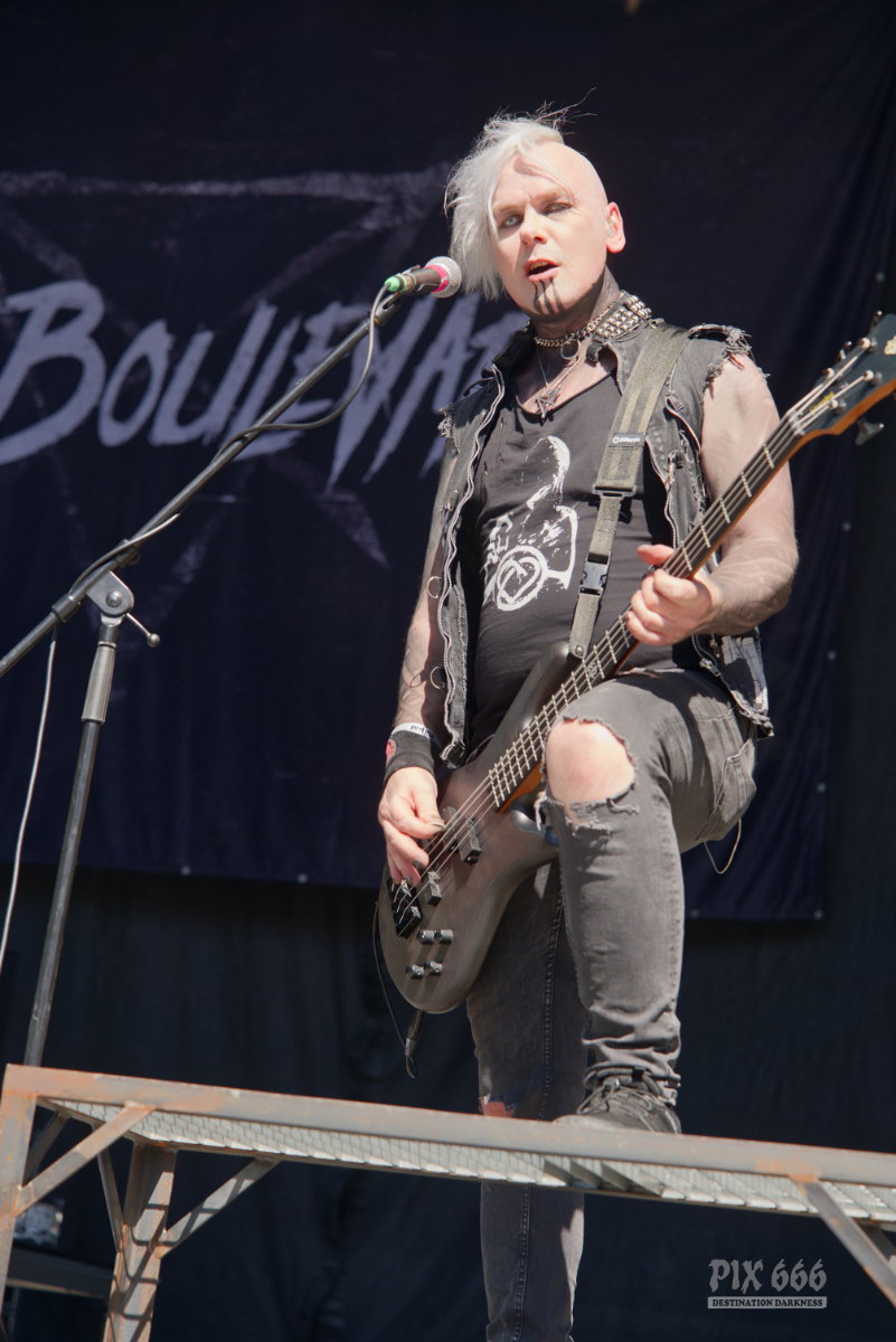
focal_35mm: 75
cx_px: 448
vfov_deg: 27.0
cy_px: 671
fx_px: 2797
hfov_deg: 18.2
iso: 200
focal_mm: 75
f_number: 4.5
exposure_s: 1/500
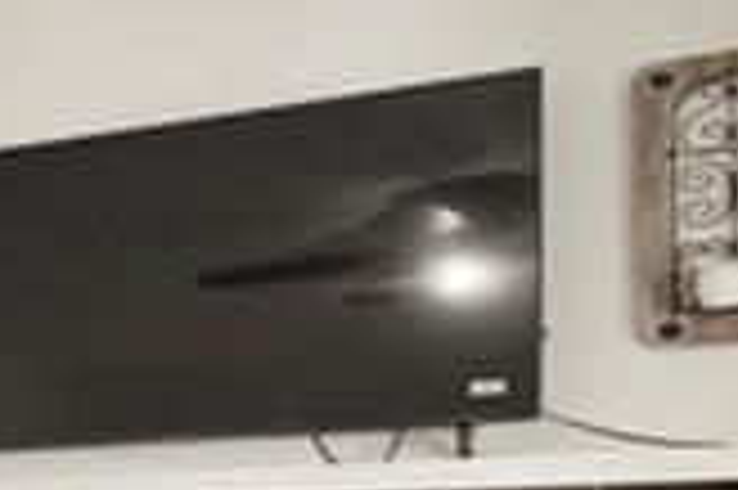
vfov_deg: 13.2
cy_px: 629
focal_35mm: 100
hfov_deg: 12.8
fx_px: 2048
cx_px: -1242
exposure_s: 1/4
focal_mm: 16
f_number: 7.1
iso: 250
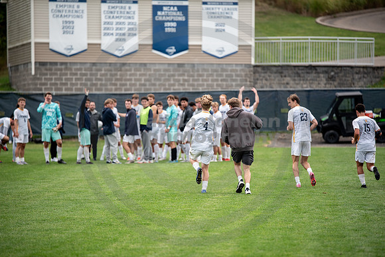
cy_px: 129
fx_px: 2160
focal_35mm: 202
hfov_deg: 10.2
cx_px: 193
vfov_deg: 6.8
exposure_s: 1/640
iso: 320
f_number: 3.2
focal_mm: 200
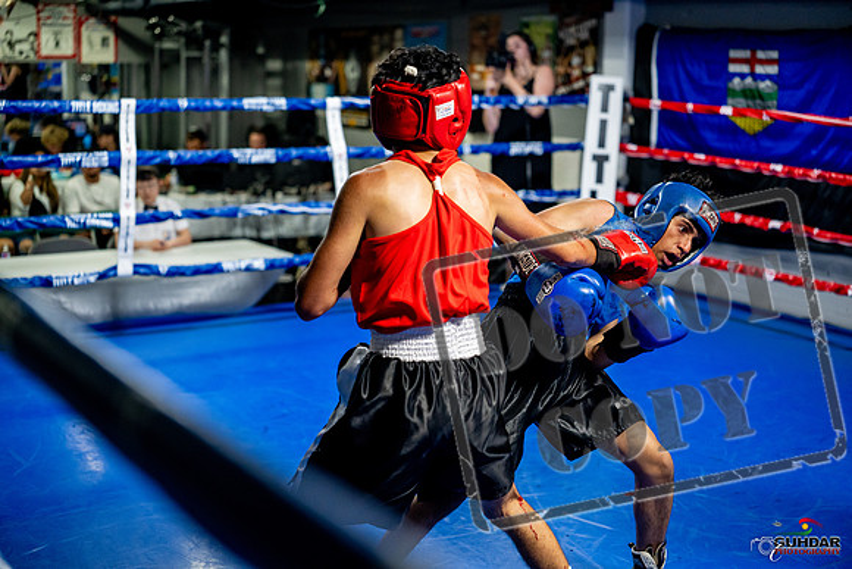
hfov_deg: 39.6
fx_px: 1184
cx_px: 426
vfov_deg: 27.0
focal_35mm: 50
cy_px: 284
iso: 4000
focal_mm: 50
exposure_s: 1/800
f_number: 2
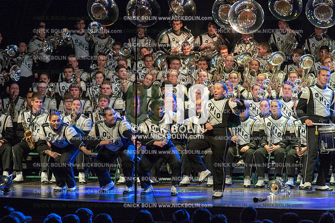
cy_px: 112
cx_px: 168
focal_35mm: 210
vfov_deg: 6.5
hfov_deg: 9.8
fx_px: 1953
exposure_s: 1/400
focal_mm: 210
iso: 8000
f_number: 5.6
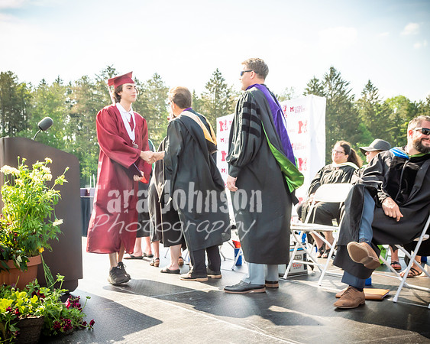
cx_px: 215
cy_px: 172
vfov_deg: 32.9
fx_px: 581
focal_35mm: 46
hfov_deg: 40.6
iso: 200
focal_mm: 27
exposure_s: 1/500
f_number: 7.1
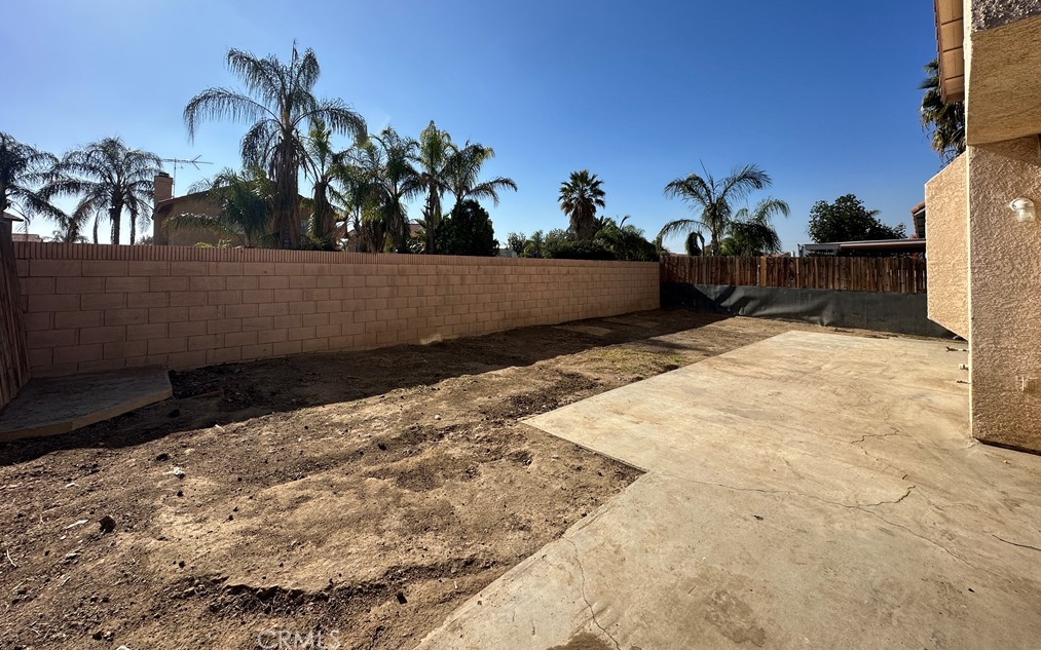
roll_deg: -0.3
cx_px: 521
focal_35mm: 15
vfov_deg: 74.0
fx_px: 426
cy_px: 260
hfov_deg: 101.5
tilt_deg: +1.2
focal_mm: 2.22
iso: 50
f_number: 2.2
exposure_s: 1/2506
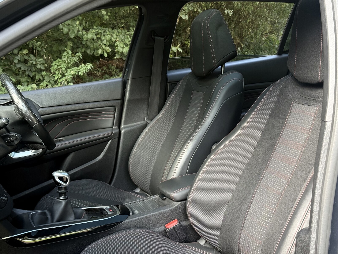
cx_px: 169
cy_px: 127
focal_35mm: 48
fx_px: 469
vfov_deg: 30.3
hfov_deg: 39.7
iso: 160
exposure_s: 1/137
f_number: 1.78
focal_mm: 6.76
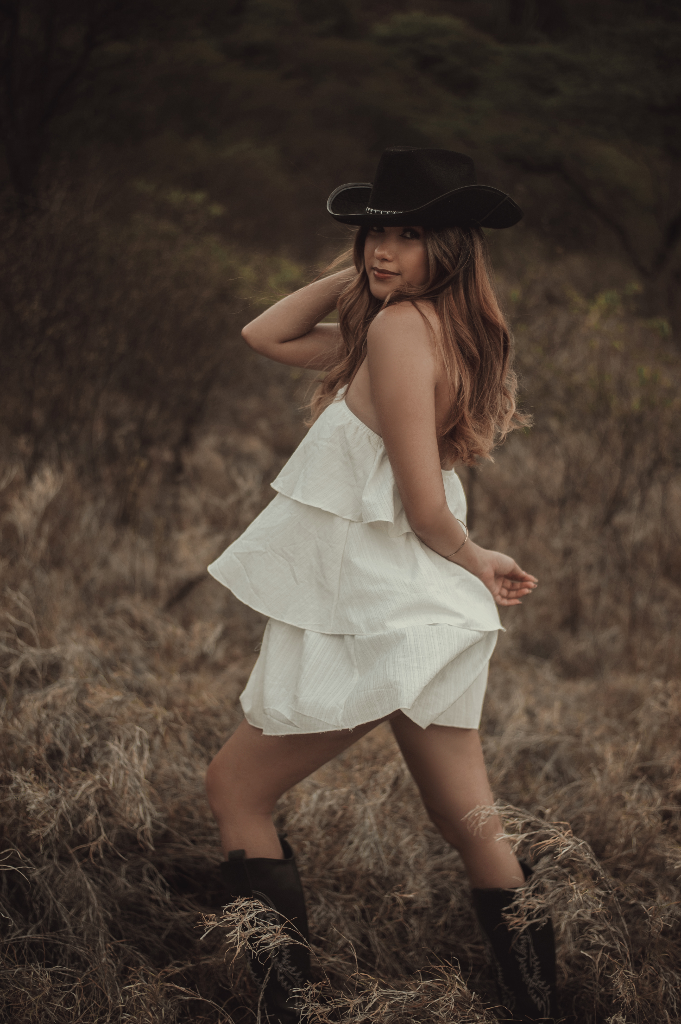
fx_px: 1420
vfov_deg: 39.6
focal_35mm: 50
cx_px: 340
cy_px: 512
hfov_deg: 27.0
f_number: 2
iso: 250
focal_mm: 50
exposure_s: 1/3200
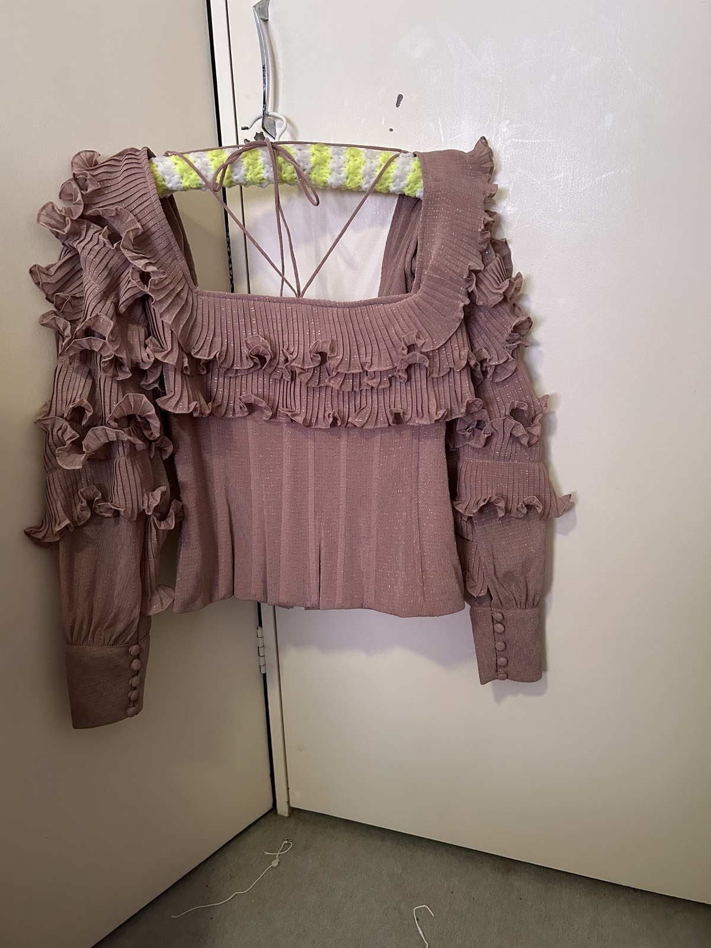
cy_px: 474
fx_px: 712
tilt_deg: -17.9
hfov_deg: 53.1
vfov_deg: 67.3
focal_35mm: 26
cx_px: 356
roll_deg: +1.7
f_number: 1.5
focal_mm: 5.7
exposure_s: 1/50
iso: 250
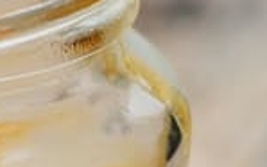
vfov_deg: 2.6
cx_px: -504
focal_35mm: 512
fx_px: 3724
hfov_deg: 4.0
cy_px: 278
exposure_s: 1/10
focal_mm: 50
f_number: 5
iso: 100
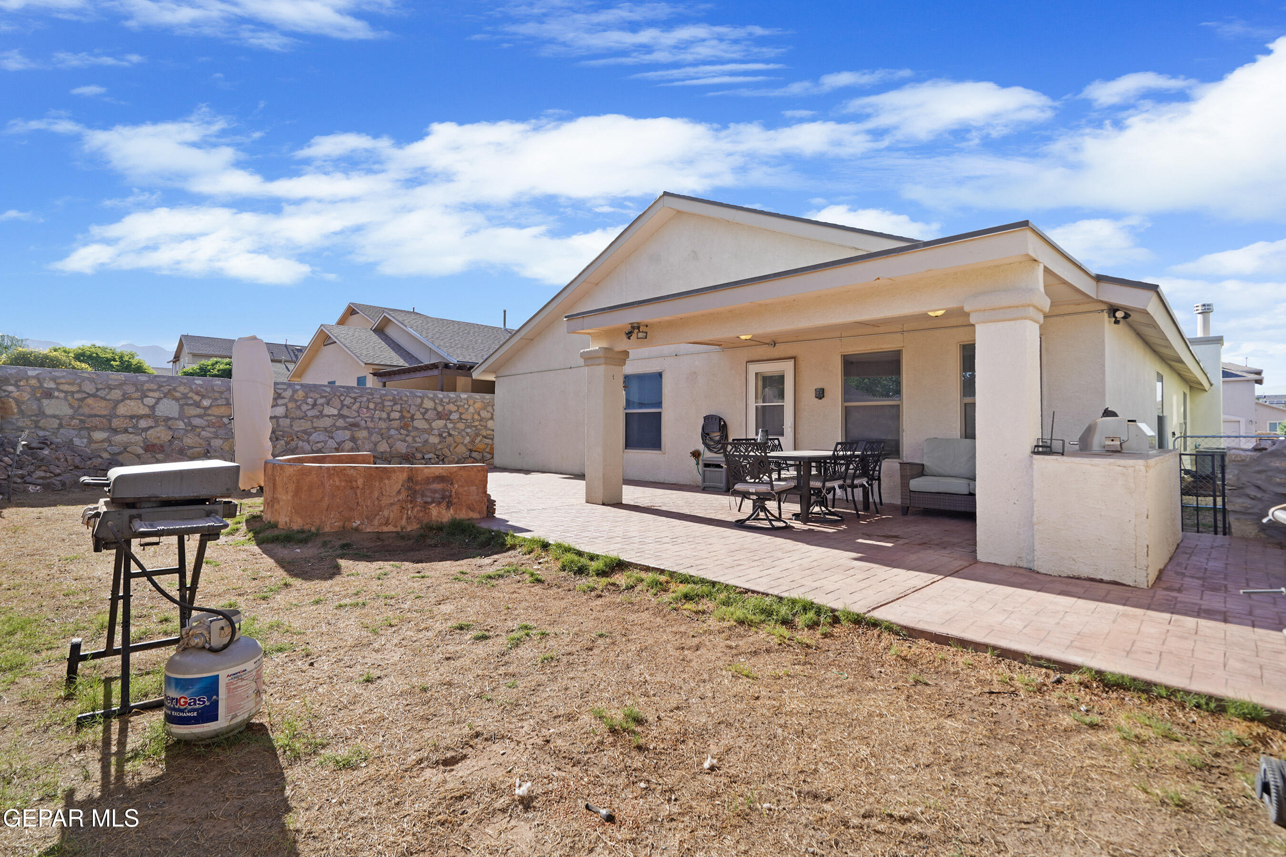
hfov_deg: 96.7
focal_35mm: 16
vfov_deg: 73.7
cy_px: 428
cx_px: 643
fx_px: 572
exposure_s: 1/8
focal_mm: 16
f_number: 8
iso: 100
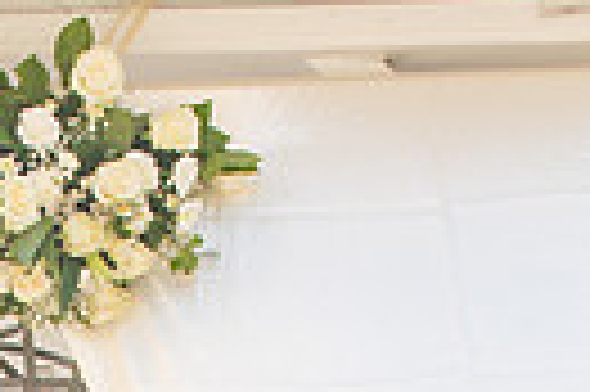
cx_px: -209
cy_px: 916
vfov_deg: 7.4
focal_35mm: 173
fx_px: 2832
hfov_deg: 11.5
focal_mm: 24
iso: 100
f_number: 4
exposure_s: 1/200
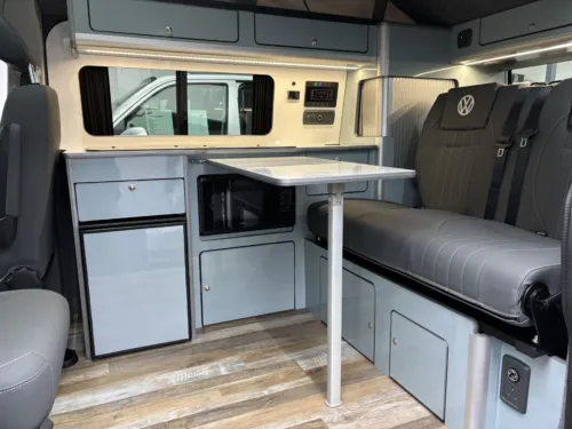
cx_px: 286
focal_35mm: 26
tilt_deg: -10.3
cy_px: 214
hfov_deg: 67.3
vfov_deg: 53.1
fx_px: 430
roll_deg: -0.5
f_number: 1.6
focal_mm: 5.96
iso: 160
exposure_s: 1/50
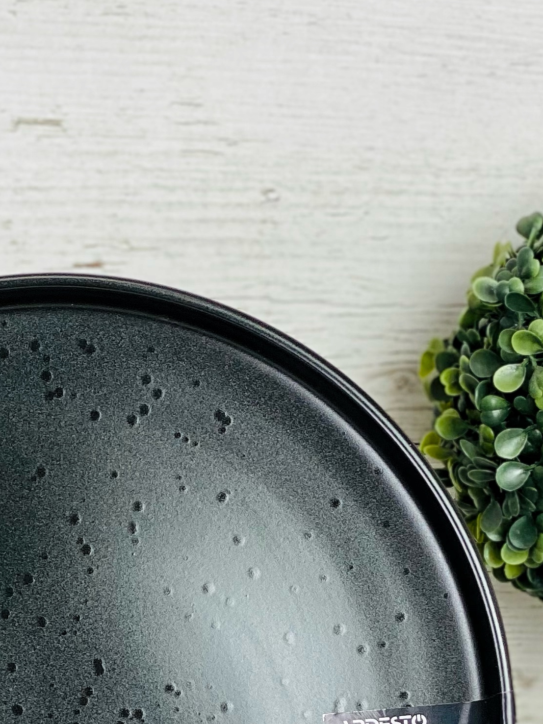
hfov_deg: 10.4
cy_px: 762
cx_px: 26
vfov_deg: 13.7
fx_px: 2971
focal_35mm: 142
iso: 25
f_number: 2
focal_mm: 6
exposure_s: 1/100
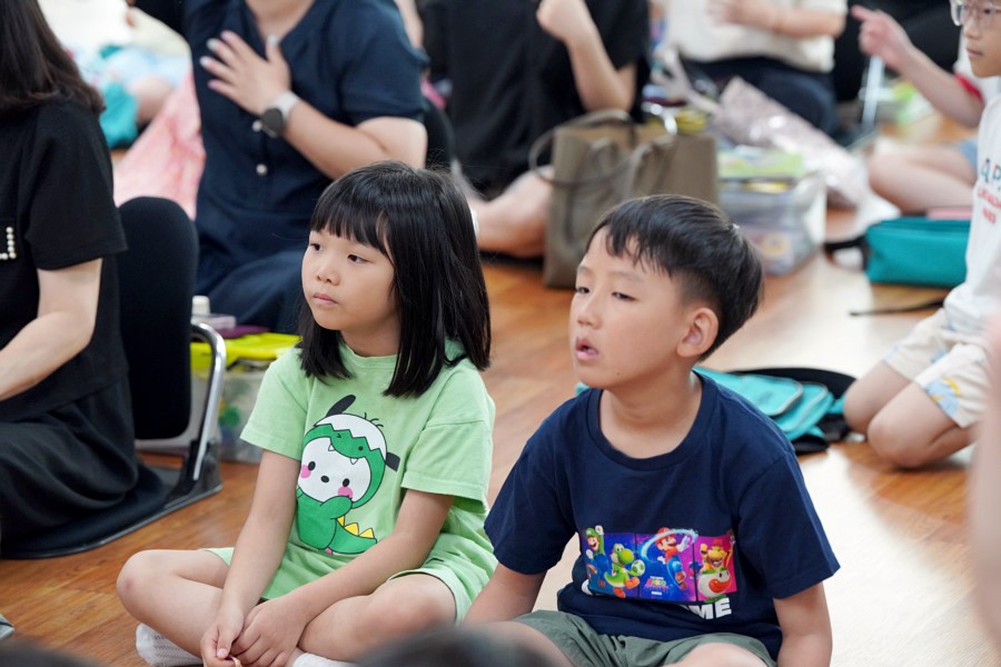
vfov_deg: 10.6
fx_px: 3587
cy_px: 334
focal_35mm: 129
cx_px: 500
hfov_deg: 15.9
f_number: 4
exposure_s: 1/160
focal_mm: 129
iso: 3200
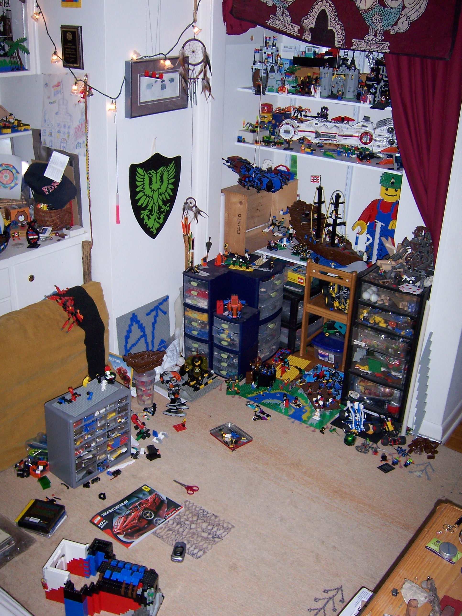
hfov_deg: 39.7
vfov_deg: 51.4
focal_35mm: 36
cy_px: 308
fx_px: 641
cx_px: 231
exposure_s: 1/60
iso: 125
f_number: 2.8
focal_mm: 6.2
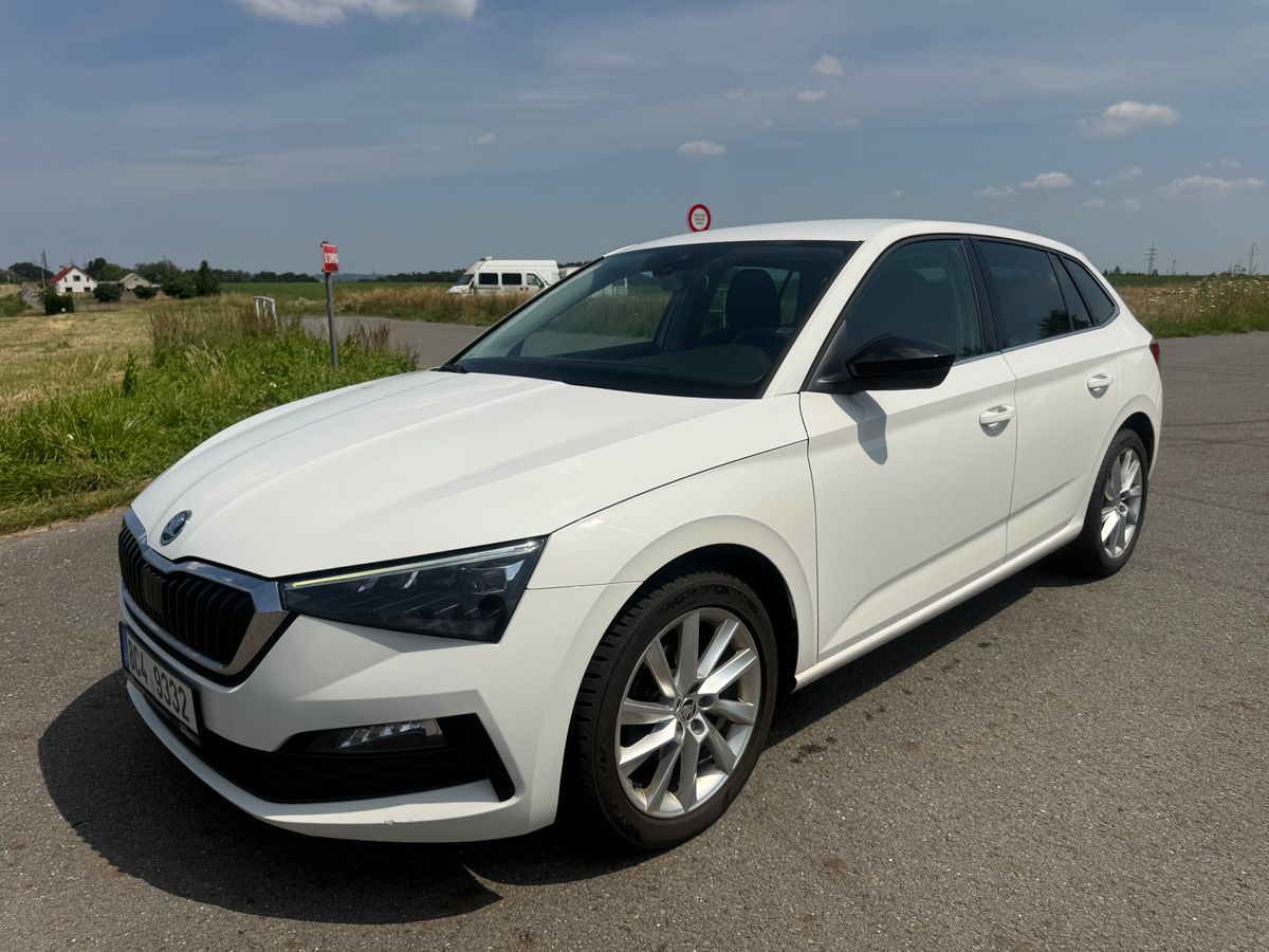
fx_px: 880
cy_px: 476
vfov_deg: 56.8
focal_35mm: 24
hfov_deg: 71.6
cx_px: 634
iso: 80
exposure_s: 1/14286
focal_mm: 6.76
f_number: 1.78
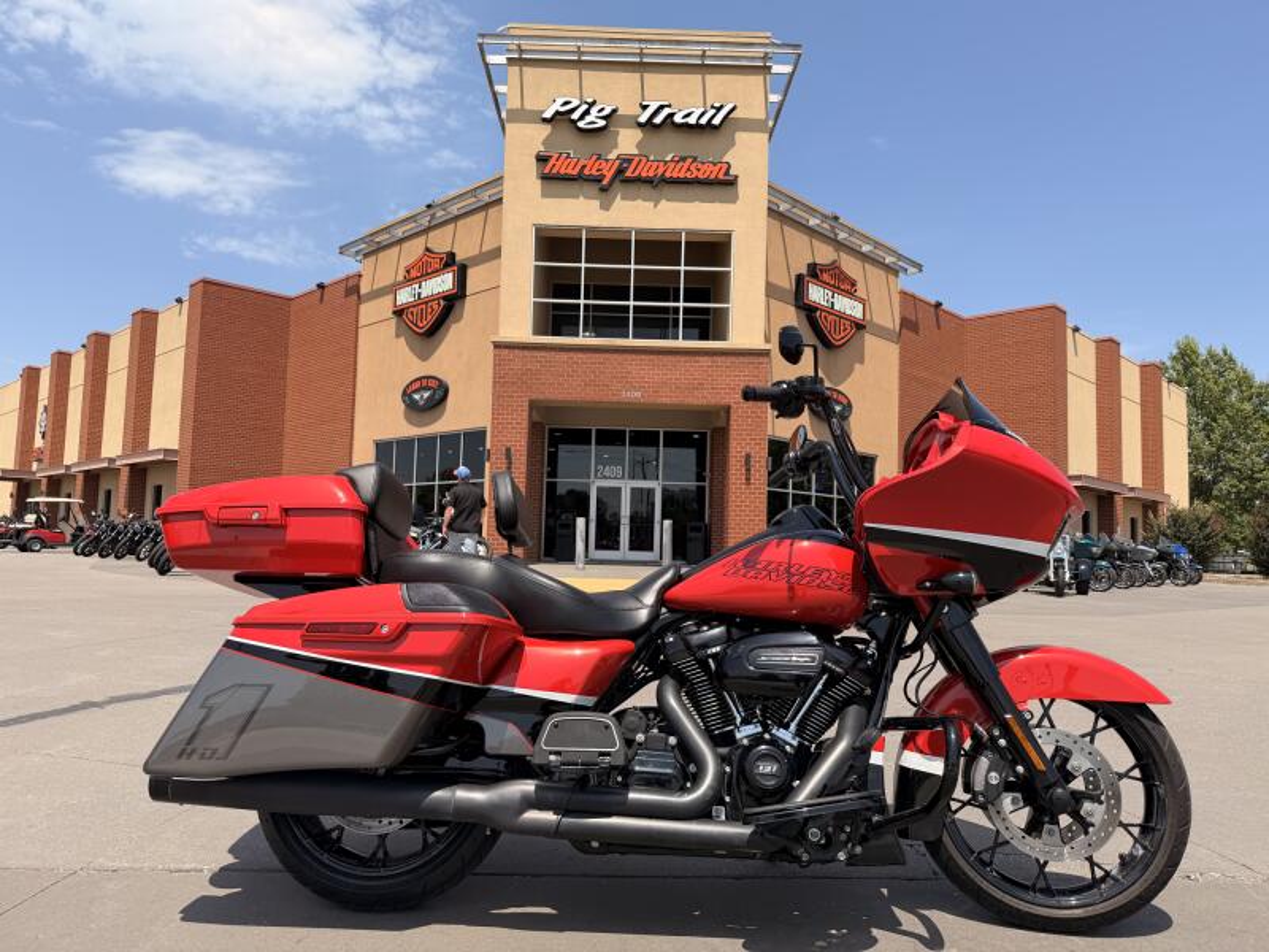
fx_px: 880
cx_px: 634
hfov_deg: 71.6
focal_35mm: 24
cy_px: 476
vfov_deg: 56.8
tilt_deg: +4.1
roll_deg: -1.5
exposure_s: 1/3953
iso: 80
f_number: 1.78
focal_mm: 6.76
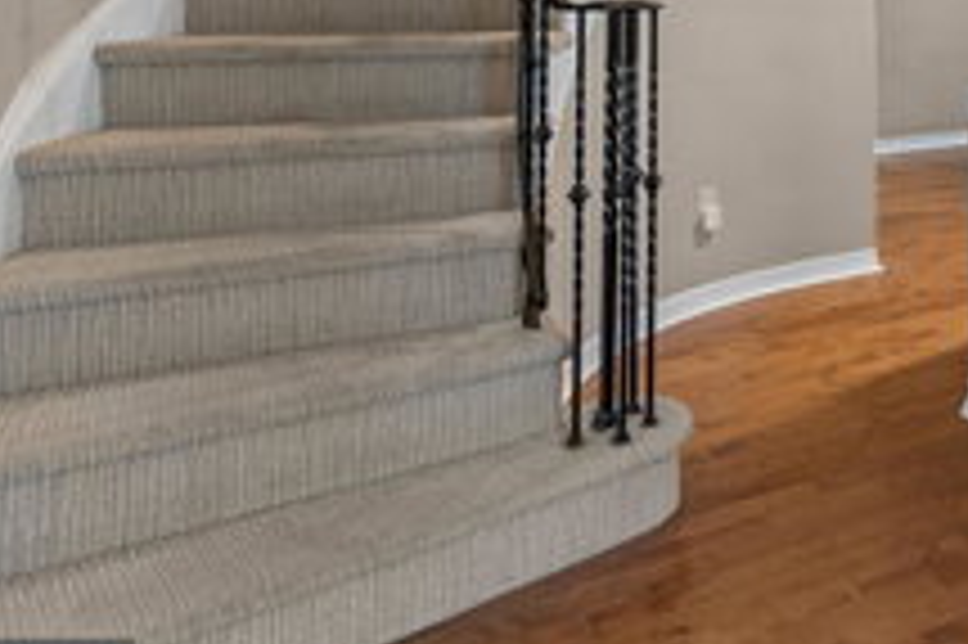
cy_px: -5
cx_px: 982
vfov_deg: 32.2
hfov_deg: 43.1
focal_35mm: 38
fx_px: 1021
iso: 640
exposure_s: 1/8
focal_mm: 17
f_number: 8
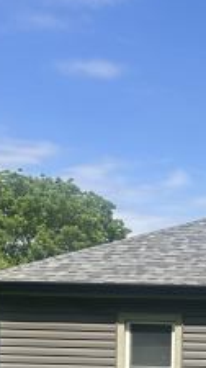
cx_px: 392
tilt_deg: -0.4
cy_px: 389
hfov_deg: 12.8
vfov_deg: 23.9
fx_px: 818
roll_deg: -0.4
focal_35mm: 84
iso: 50
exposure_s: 1/2353
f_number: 1.5
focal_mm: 5.7
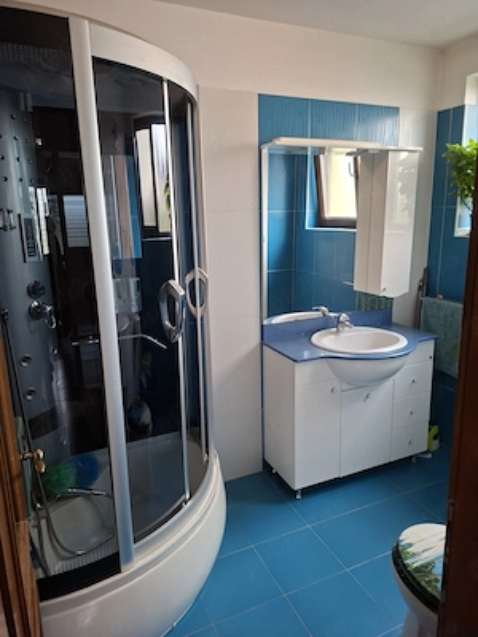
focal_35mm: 23
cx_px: 239
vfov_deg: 73.9
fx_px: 423
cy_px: 318
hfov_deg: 58.9
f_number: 1.8
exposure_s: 1/50
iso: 320
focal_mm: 5.54
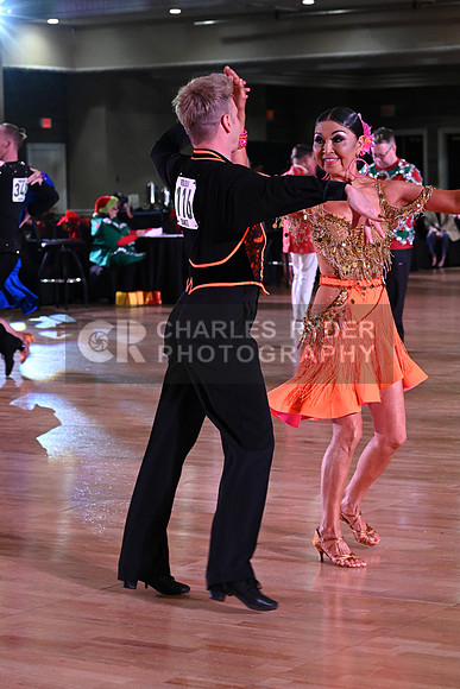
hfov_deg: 14.3
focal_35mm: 96
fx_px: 1839
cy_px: 344
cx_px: 230
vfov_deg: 21.2
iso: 6400
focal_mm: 96
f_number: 7.1
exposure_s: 1/320
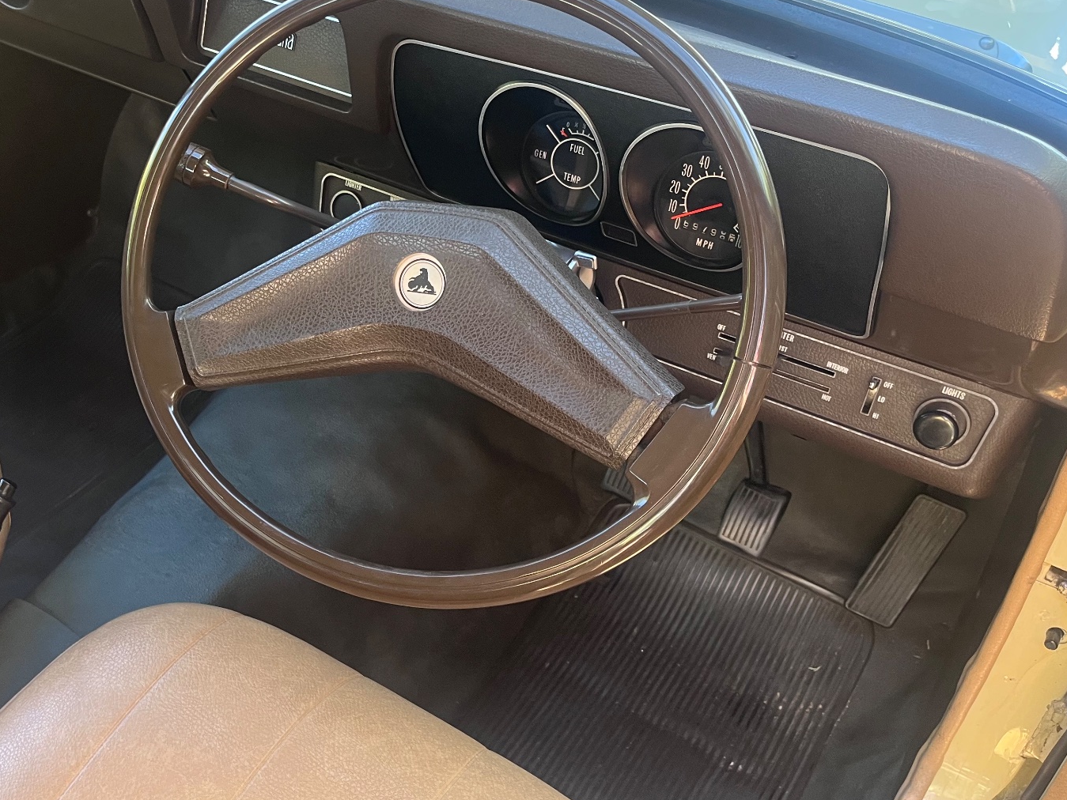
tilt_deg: -35.5
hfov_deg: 49.2
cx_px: 354
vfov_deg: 38.5
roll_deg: -0.5
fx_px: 1141
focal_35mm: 37
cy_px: 326
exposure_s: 1/79
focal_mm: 5.1
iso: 125
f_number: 1.6
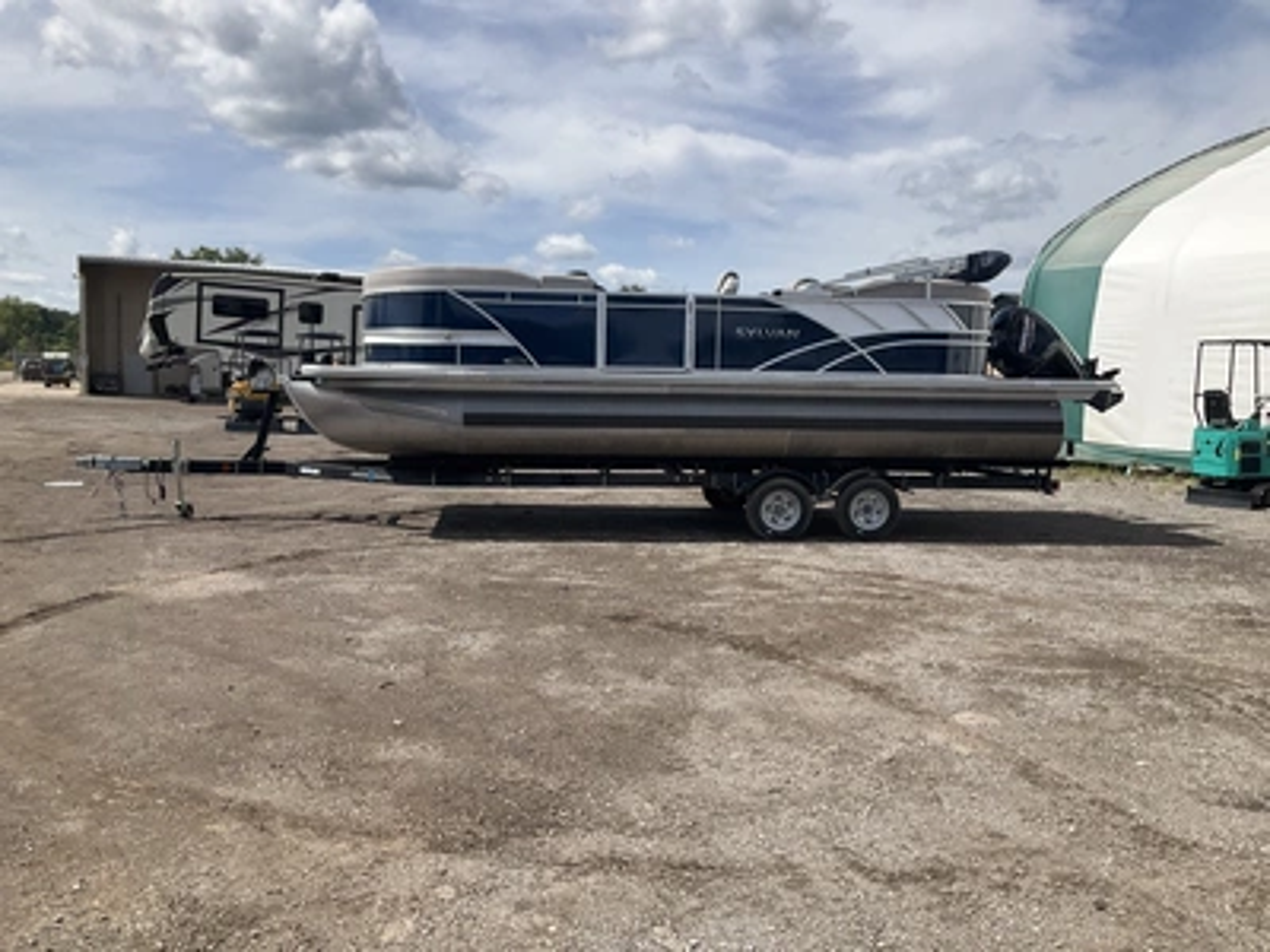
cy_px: 476
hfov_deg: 61.7
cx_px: 635
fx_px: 1064
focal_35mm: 29
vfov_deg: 48.2
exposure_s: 1/2667
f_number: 1.8
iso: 25
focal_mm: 3
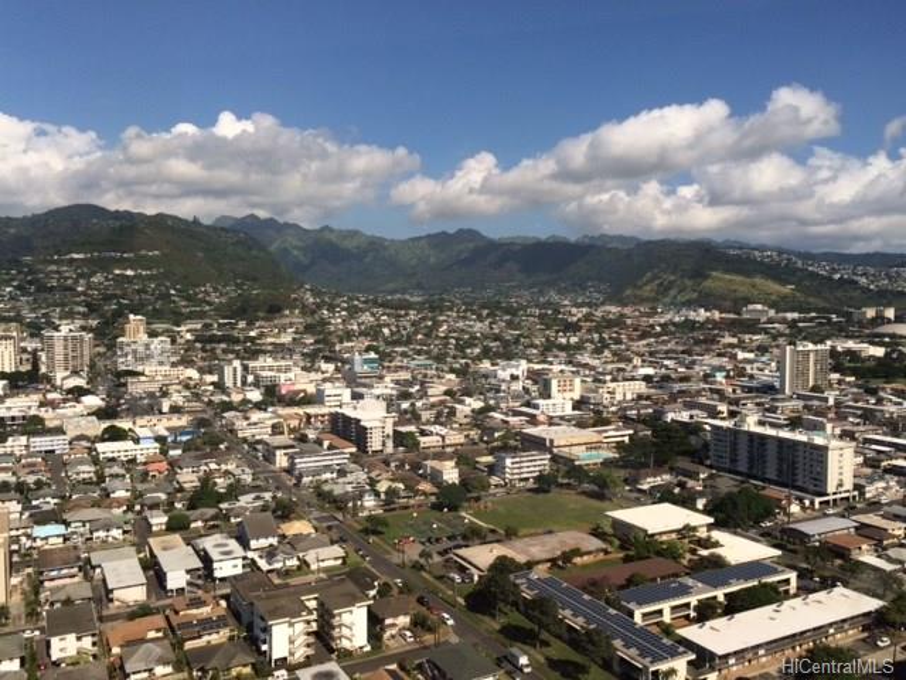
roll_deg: +0.0
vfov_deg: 48.2
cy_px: 340
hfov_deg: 61.7
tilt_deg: -2.5
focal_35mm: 29
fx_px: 759
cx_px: 453
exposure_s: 1/488
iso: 32
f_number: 2.2
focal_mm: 4.15
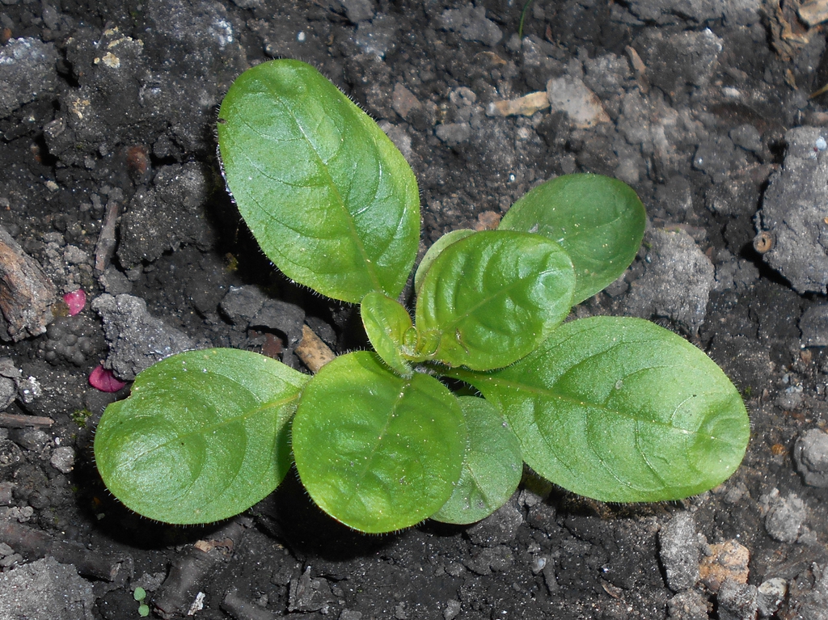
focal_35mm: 30
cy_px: 310
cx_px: 414
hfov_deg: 60.0
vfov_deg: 46.8
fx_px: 717
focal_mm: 5.1
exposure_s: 1/160
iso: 80
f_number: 8.5
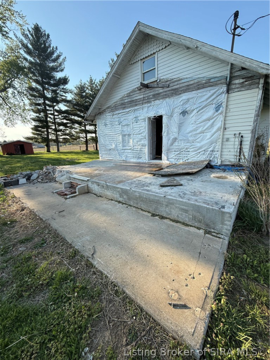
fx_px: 146
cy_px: 180
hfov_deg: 85.7
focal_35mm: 14
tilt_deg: -13.5
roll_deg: +2.0
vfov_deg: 102.1
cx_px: 135
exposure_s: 1/644
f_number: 2.2
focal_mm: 2.22
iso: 50
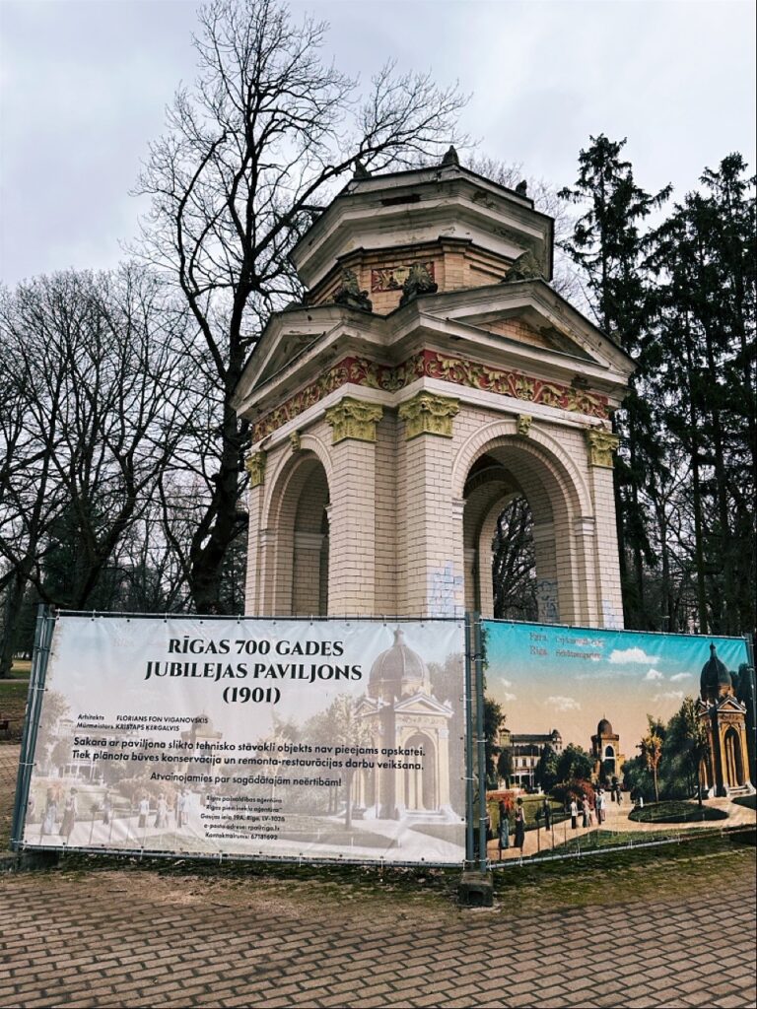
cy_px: 504
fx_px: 700
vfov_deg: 71.6
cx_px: 378
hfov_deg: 56.8
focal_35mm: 24
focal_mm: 6.86
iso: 80
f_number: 1.78
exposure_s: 1/594
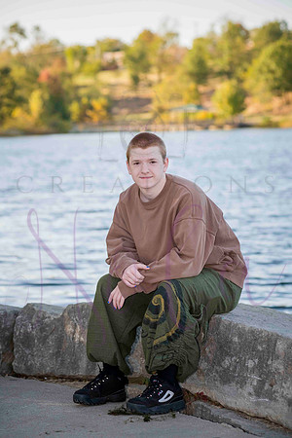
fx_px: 1277
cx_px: 146
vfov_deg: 19.5
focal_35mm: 105
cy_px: 219
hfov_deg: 13.0
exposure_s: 1/640
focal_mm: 105
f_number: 4.5
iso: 400
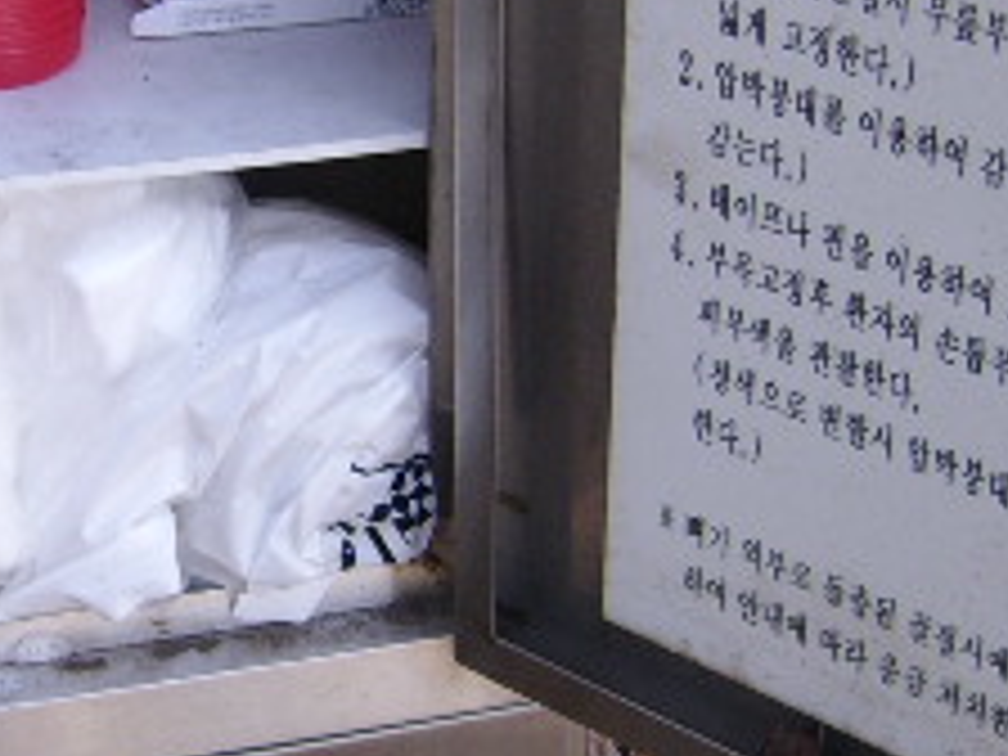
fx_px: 2912
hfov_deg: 19.4
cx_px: 189
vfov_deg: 14.8
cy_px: 333
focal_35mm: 100
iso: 100
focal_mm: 5.95
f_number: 2.8
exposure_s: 1/148
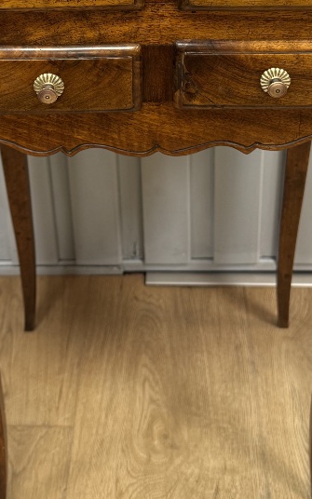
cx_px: 150
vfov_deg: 33.5
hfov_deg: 22.7
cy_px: 37
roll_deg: +0.3
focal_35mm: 57
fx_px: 775
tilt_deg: -28.6
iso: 160
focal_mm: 6.76
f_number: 1.78
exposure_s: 1/50
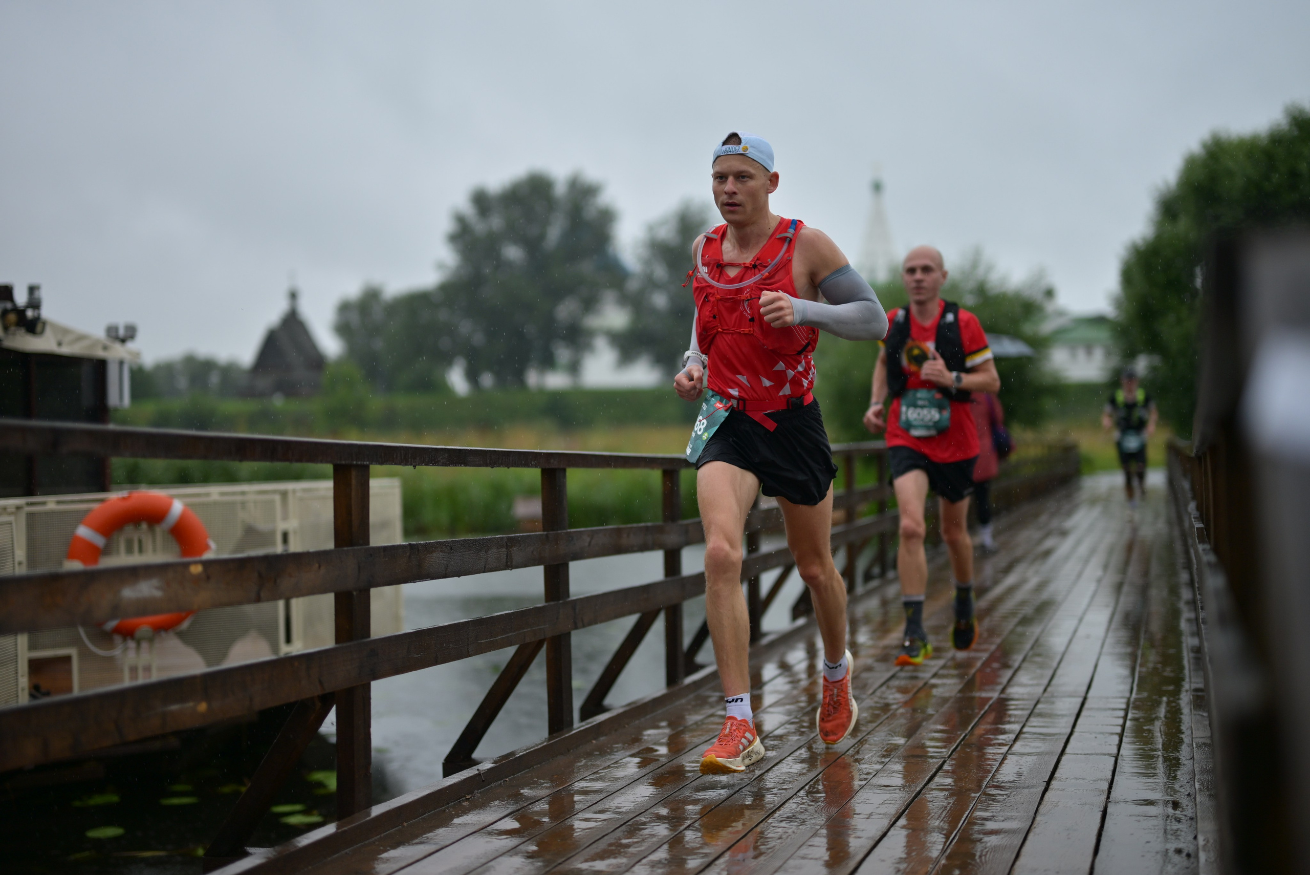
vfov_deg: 27.0
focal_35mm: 50
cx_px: 655
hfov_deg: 39.6
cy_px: 438
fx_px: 1820
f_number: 1.2
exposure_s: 1/1000
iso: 160
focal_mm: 50
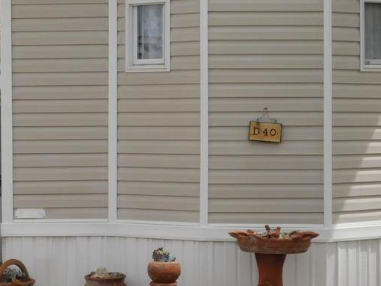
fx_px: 1409
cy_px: 140
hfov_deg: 15.3
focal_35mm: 128
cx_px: 73
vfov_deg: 11.6
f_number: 3.8
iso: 125
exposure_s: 1/1250
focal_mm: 9
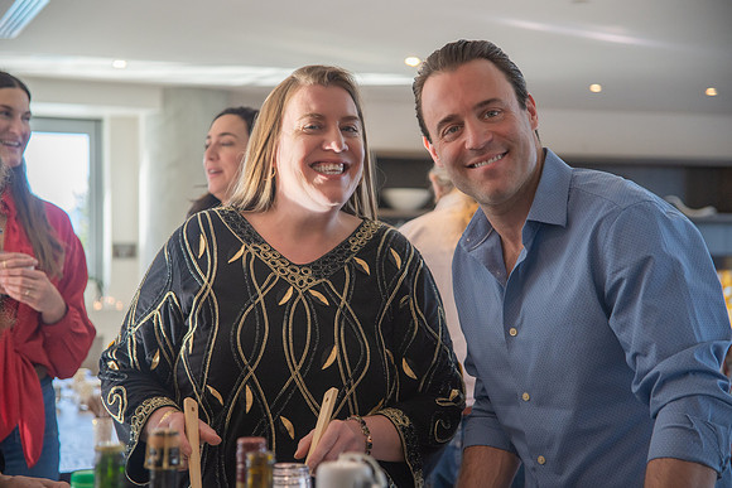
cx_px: 366
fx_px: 1485
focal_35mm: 73
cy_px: 244
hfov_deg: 27.7
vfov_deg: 18.7
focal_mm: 73
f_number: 4.5
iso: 1000
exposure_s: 1/200
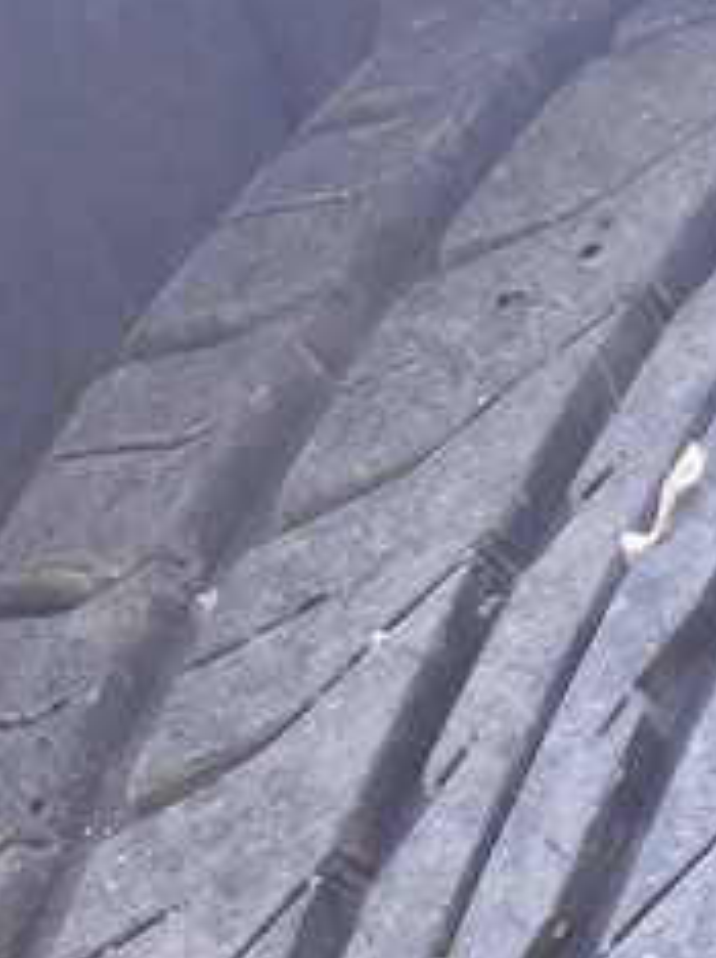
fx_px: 4725
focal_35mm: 171
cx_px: 1166
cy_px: 2641
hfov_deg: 8.4
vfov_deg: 9.6
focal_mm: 4.69
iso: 50
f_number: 1.8
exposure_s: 1/100
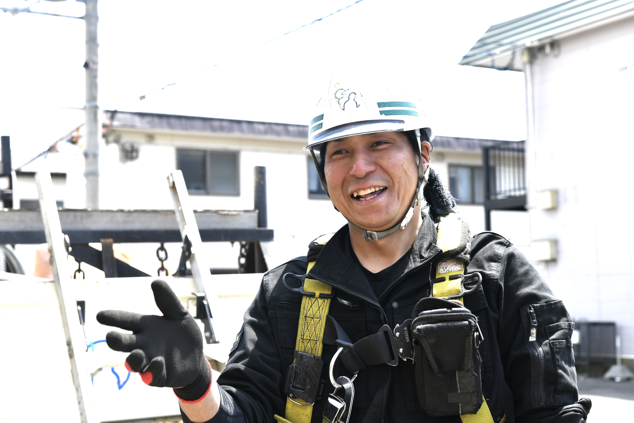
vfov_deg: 22.6
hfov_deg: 33.4
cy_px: 212
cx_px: 317
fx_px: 1057
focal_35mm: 60
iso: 400
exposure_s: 1/400
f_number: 7.1
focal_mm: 60
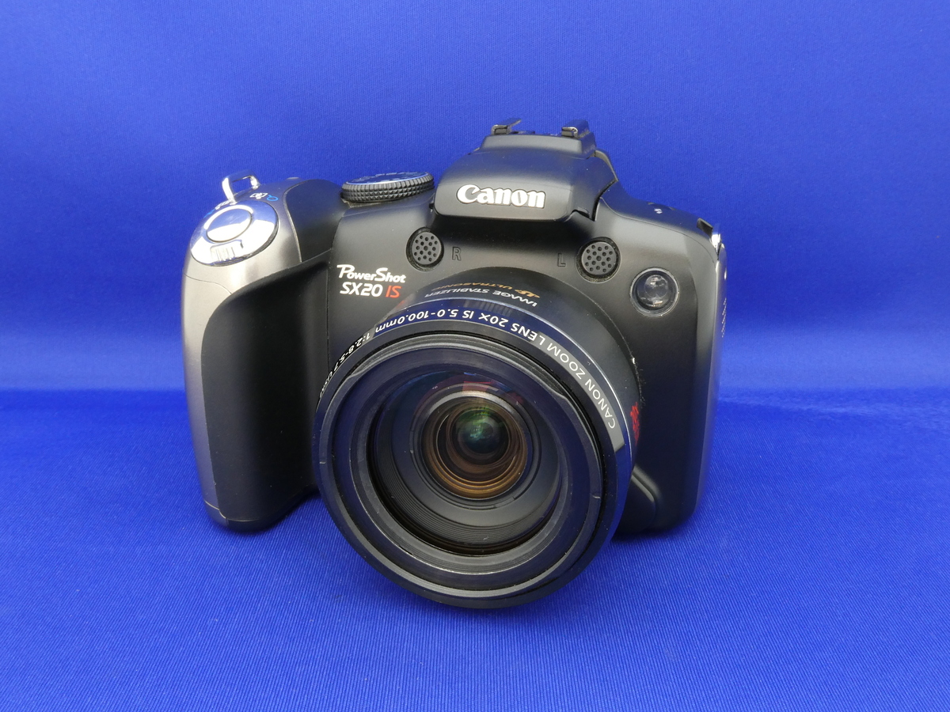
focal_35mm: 35
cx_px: 475
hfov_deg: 52.6
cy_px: 356
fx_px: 961
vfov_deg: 40.7
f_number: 8
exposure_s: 1
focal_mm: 6.3
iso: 200
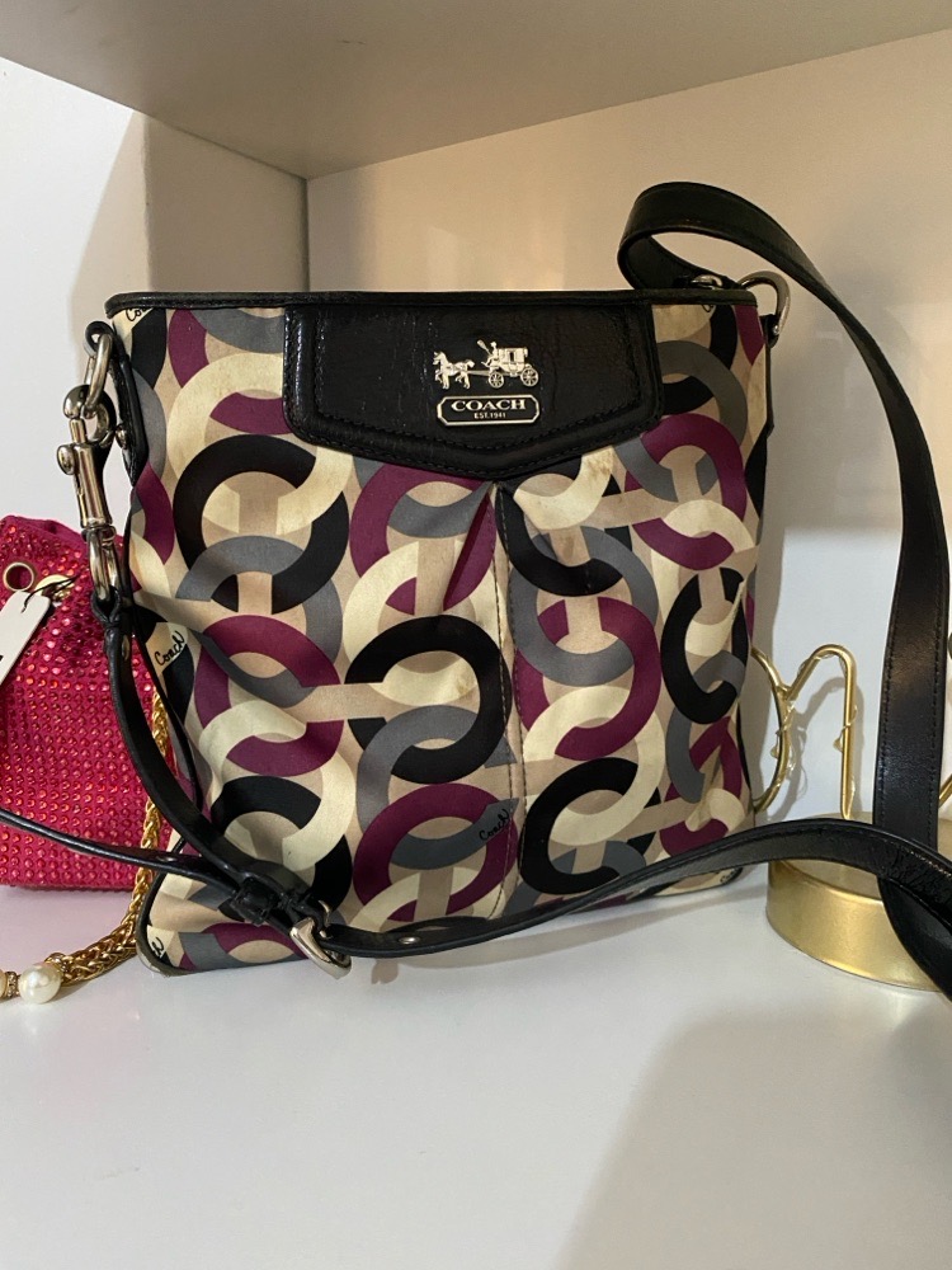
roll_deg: -0.9
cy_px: 635
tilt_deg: -5.8
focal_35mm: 26
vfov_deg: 67.3
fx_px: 953
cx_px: 476
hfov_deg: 53.1
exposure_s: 1/38
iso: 640
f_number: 1.8
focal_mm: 4.25
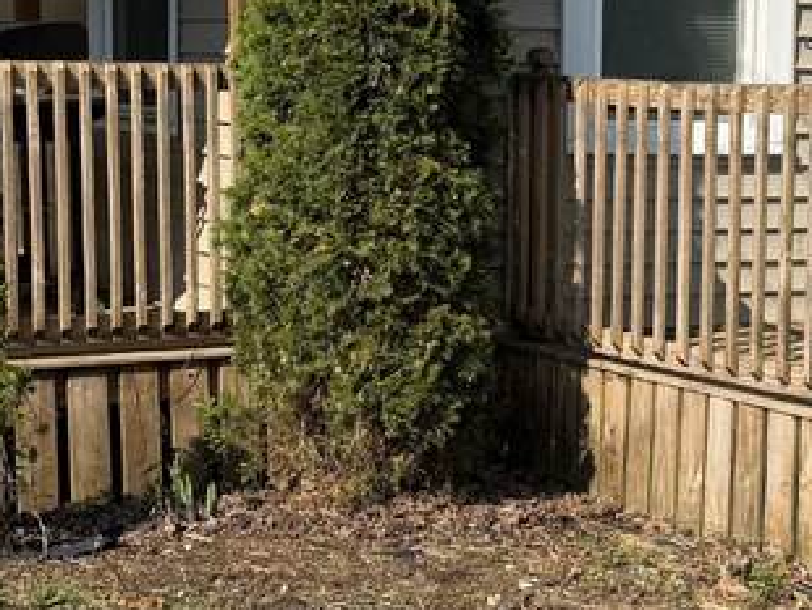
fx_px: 2324
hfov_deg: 19.7
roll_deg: -1.2
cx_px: 623
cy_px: 367
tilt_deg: -5.9
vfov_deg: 15.0
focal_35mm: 99
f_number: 1.78
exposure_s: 1/3759
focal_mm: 6.76
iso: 80
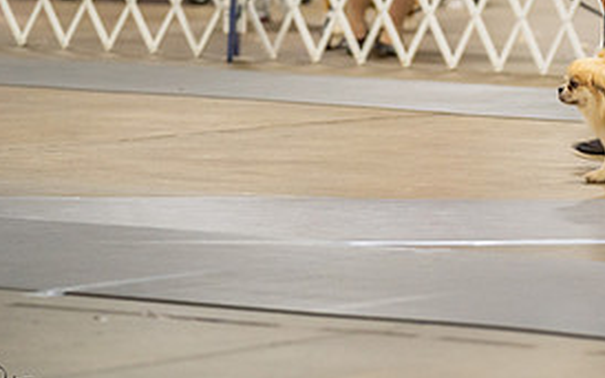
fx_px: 4977
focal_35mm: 302
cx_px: 543
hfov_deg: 6.9
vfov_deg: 4.3
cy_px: 17
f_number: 2.8
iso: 2000
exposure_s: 1/160
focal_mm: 140
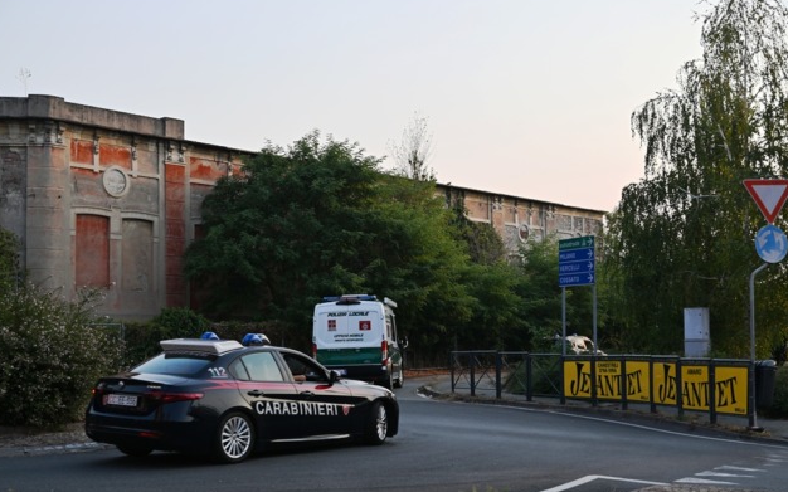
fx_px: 1058
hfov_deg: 40.9
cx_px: 388
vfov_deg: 26.2
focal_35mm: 49
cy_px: 262
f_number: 5.6
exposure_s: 1/250
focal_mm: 31.5
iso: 125
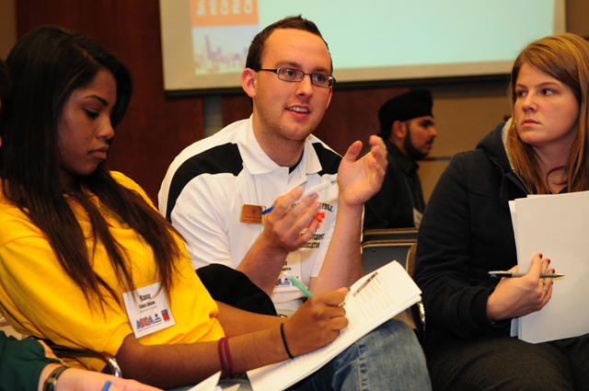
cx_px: 294
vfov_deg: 16.5
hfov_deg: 24.6
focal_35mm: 82
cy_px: 196
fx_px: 1348
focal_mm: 55
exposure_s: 1/80
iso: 500
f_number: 4
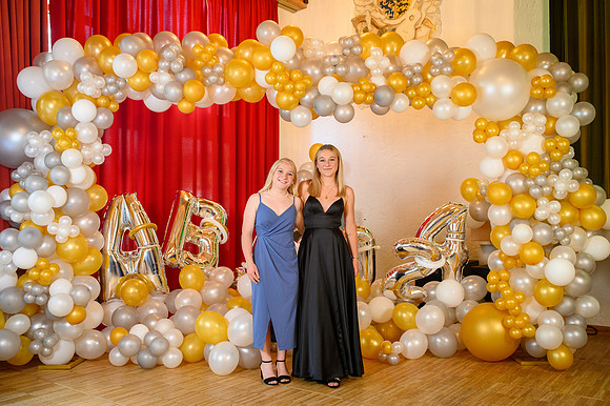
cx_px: 305
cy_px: 203
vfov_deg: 37.8
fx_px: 593
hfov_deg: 54.5
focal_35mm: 35
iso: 1250
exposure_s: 1/100
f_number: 3.5
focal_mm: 35
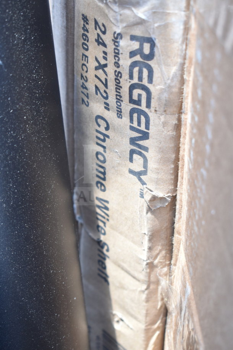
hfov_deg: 21.6
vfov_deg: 31.9
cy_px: 175
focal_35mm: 63
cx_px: 116
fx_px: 612
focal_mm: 42
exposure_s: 1/60
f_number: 5
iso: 560
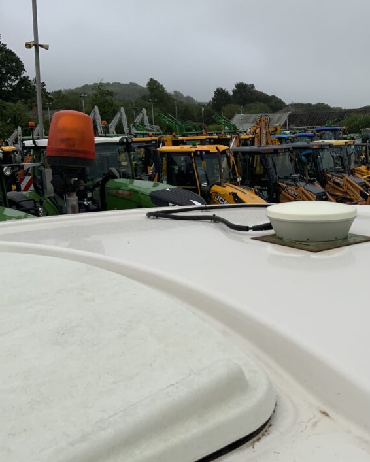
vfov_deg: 44.8
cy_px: 222
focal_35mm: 41
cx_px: 296
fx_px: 561
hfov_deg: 35.3
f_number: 1.8
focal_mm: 3
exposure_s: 1/1121
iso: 16
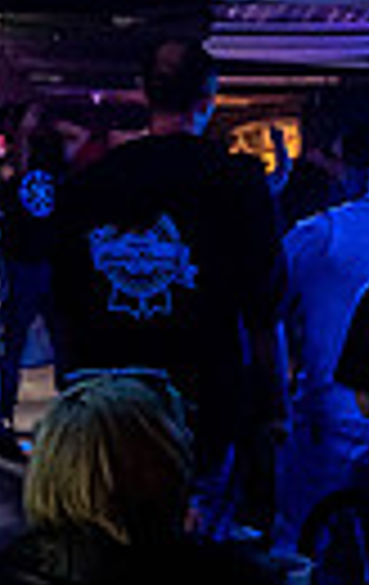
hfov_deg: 17.7
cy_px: 225
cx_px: 223
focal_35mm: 74
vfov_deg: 27.7
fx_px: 1183
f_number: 2.8
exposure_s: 1/125
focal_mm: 14
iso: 3200
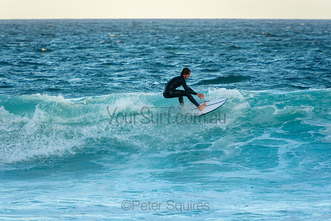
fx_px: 4491
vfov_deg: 2.8
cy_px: 110
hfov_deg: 4.2
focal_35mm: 488
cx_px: 166
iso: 500
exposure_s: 1/800
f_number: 5.6
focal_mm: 320
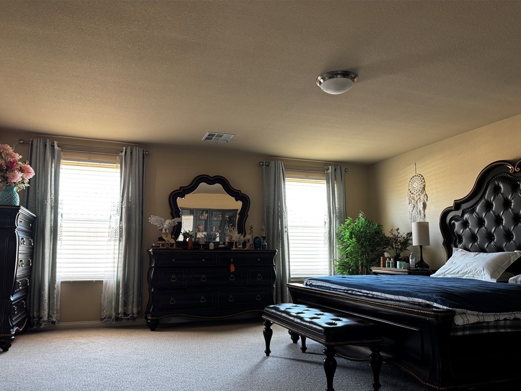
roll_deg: +0.2
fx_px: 391
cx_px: 253
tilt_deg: +5.2
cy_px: 211
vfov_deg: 53.0
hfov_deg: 67.3
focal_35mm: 26
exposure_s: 1/60
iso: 250
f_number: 1.78
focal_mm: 6.76
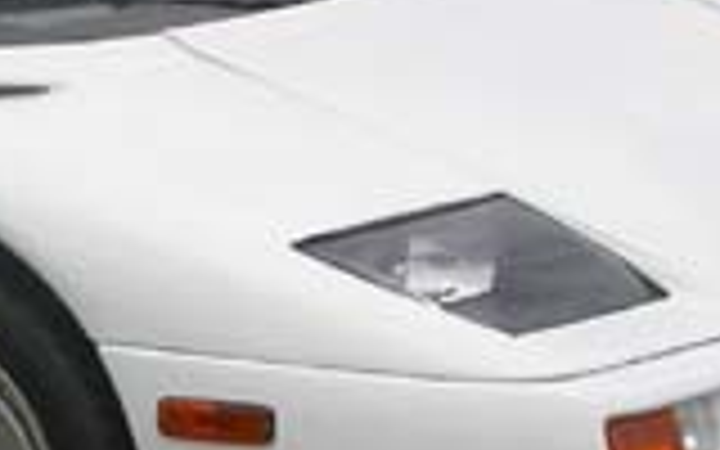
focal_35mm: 201
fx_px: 3944
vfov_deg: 6.5
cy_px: 166
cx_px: -346
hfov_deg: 10.1
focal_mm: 7.85
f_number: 7.5
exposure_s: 1/446
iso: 100
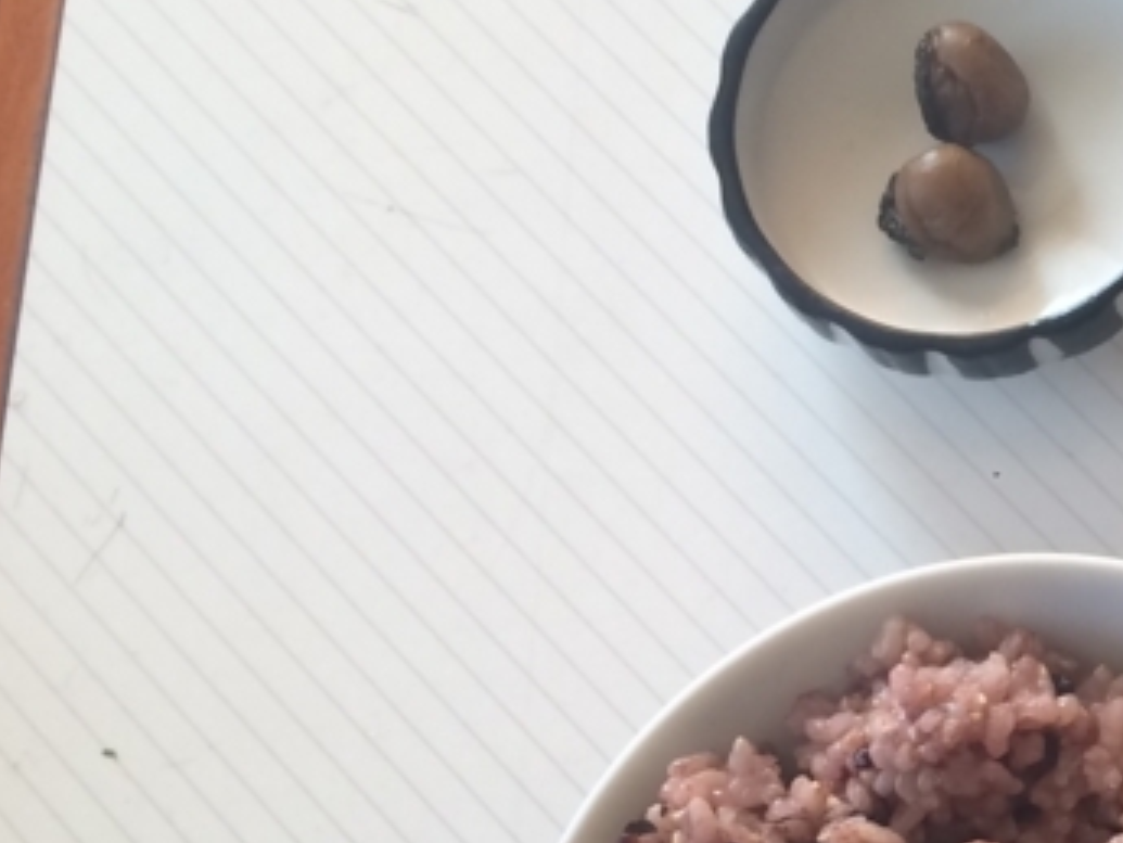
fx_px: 2791
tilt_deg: -76.5
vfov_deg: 17.1
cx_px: 1543
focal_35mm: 86
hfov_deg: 20.4
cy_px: 661
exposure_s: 1/30
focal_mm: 4.15
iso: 40
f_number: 2.2
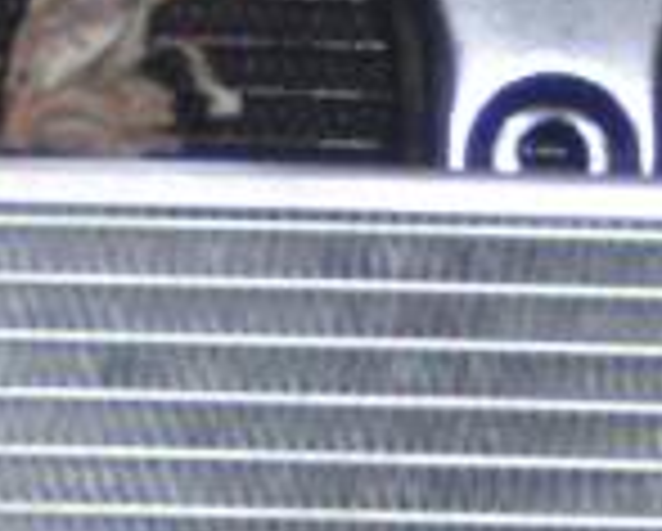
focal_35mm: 251
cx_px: 464
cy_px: 832
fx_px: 4924
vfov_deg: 6.1
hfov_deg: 7.7
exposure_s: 1/60
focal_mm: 6.42
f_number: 3.6
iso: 400
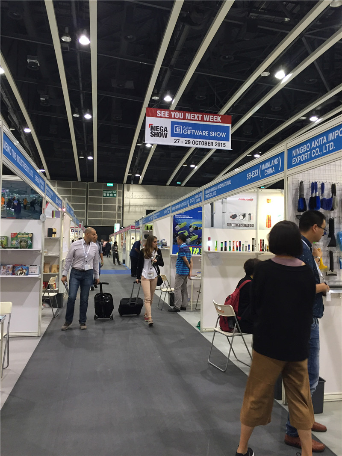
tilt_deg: +3.1
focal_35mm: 29
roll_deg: -1.9
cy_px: 228
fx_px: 382
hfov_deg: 48.2
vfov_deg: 61.6
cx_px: 171
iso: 160
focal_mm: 4.15
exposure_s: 1/33
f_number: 2.2
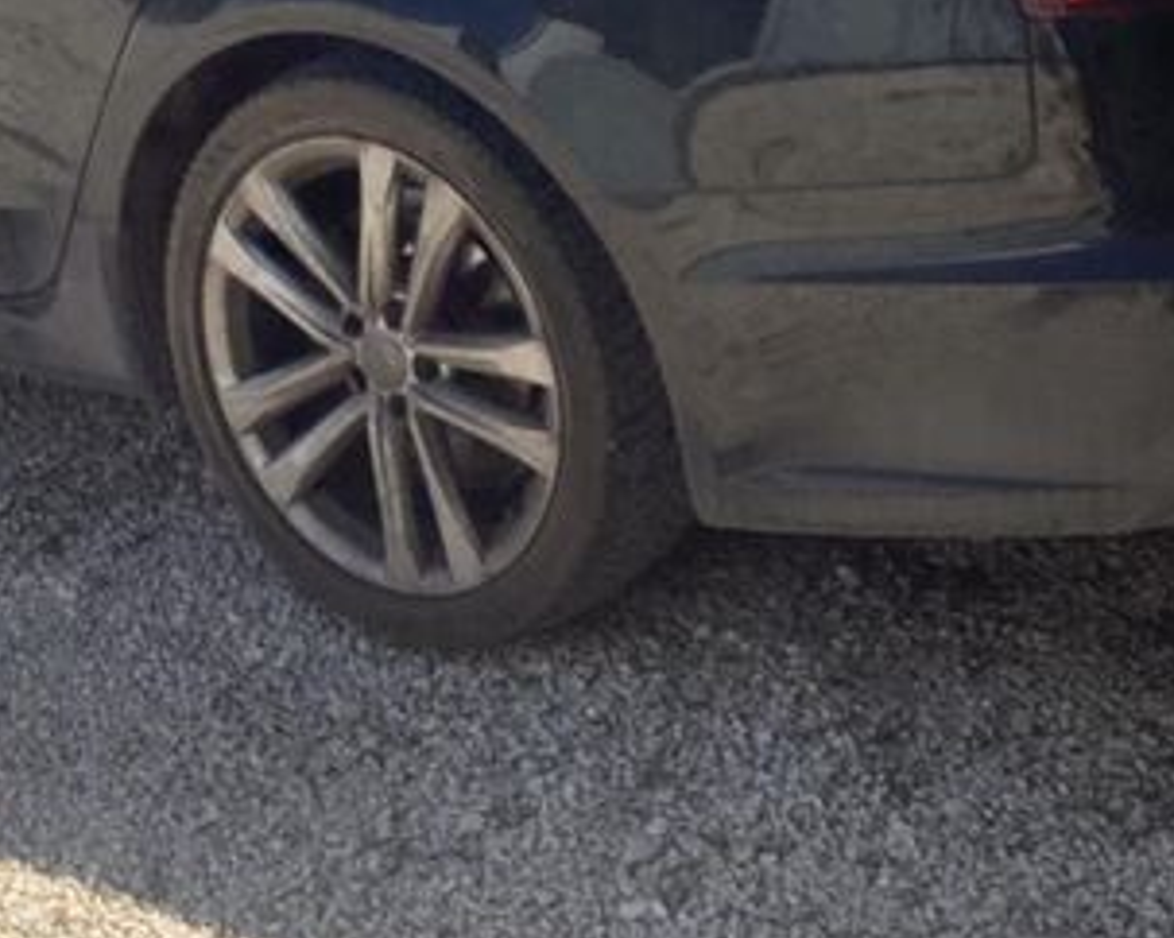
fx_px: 2778
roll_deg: +2.5
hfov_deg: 23.7
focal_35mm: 80
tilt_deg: -10.8
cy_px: -147
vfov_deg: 18.3
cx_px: 387
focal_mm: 3.3
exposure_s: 1/741
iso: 25
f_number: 2.4
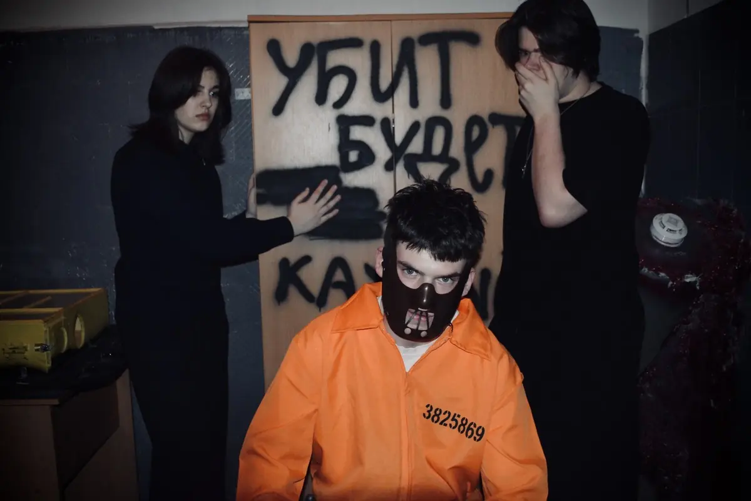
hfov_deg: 61.9
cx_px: 376
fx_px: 626
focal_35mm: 30
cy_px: 250
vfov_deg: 43.6
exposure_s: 1/60
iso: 3200
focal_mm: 20
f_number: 3.8
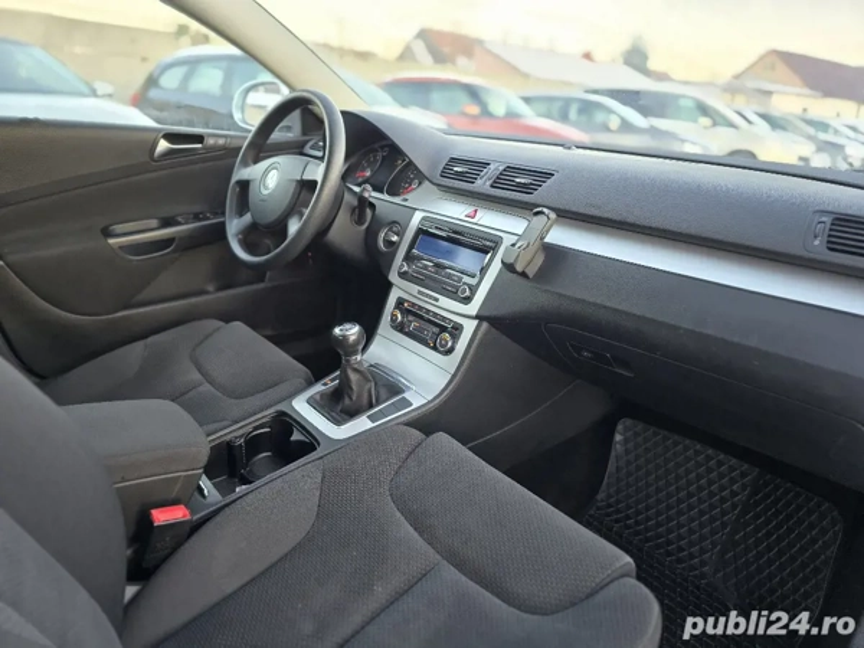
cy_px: 324
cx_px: 432
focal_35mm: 23
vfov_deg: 58.9
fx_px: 574
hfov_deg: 73.9
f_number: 1.7
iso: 320
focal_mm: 6.3
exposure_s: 1/101
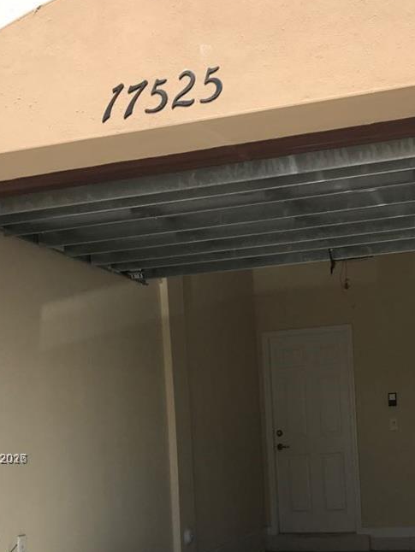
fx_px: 831
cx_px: 253
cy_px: 460
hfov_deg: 28.0
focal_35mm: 52
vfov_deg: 35.3
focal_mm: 3.99
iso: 20
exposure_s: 1/1429
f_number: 1.8
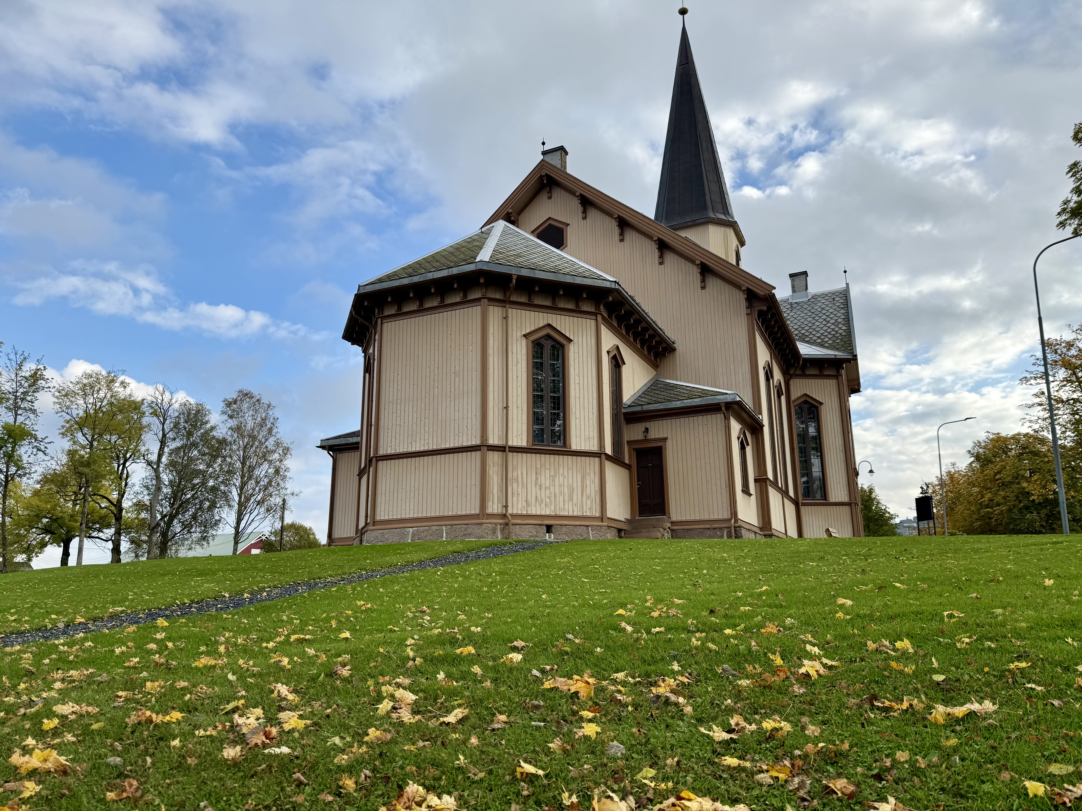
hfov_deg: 71.6
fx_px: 750
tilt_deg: +12.7
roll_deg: +0.0
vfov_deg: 56.8
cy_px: 406
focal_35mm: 24
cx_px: 541
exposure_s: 1/3021
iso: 80
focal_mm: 6.76
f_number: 1.78
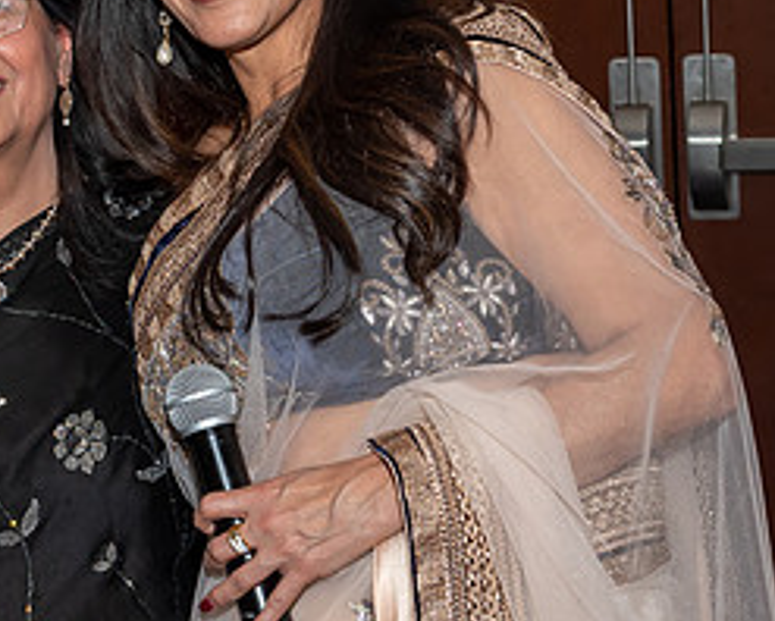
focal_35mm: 147
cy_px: 92
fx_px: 3374
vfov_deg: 10.5
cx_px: 153
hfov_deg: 13.0
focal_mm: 34
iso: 500
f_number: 5.6
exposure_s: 1/250
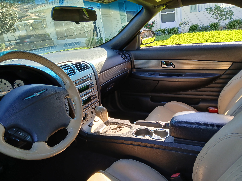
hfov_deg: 67.3
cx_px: 121
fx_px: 182
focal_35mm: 26
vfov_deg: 53.1
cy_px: 90
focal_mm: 3.98
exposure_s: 1/60
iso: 25
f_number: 1.8
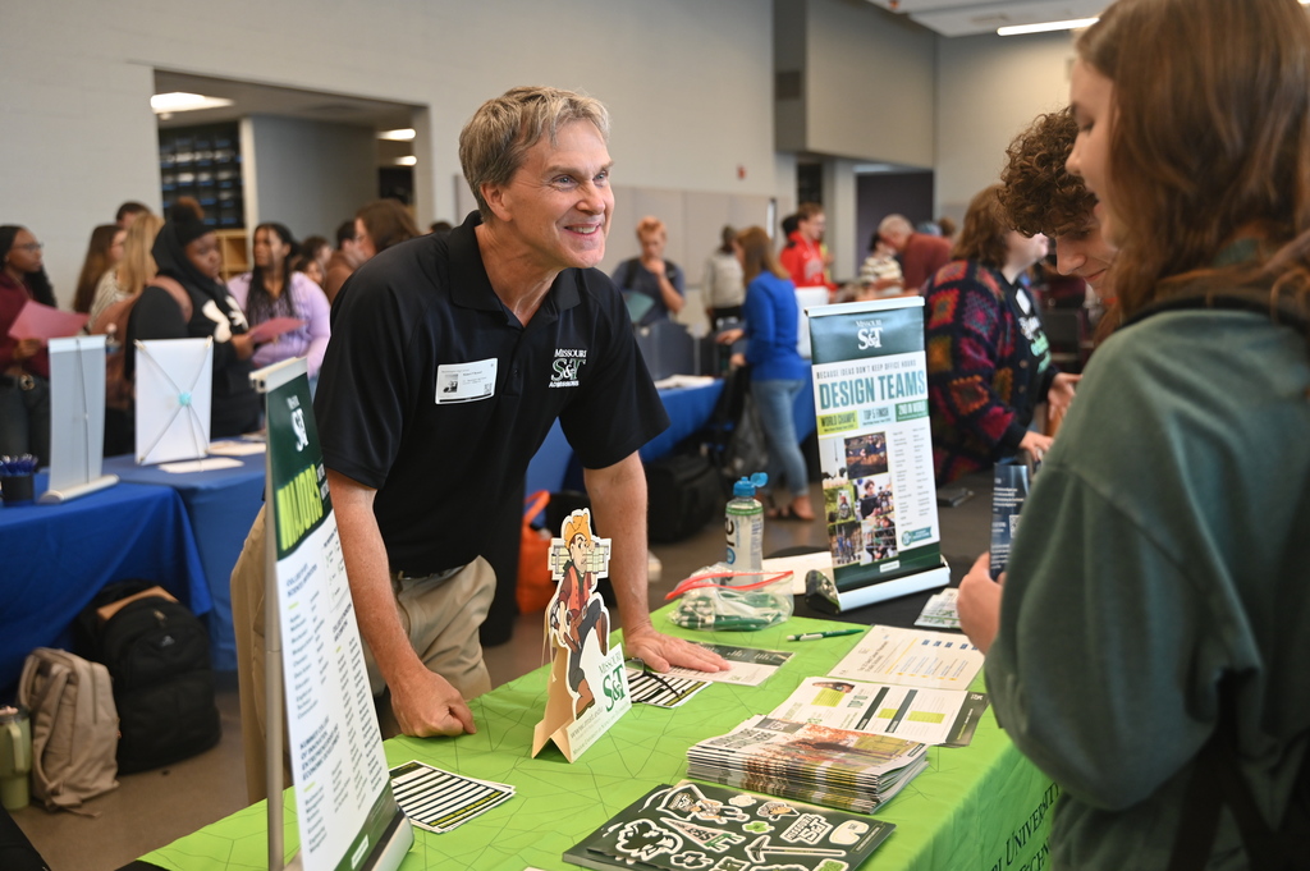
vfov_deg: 37.8
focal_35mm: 35
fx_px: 1273
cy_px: 436
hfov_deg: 54.5
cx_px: 655
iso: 720
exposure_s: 1/125
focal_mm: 35
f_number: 2.8
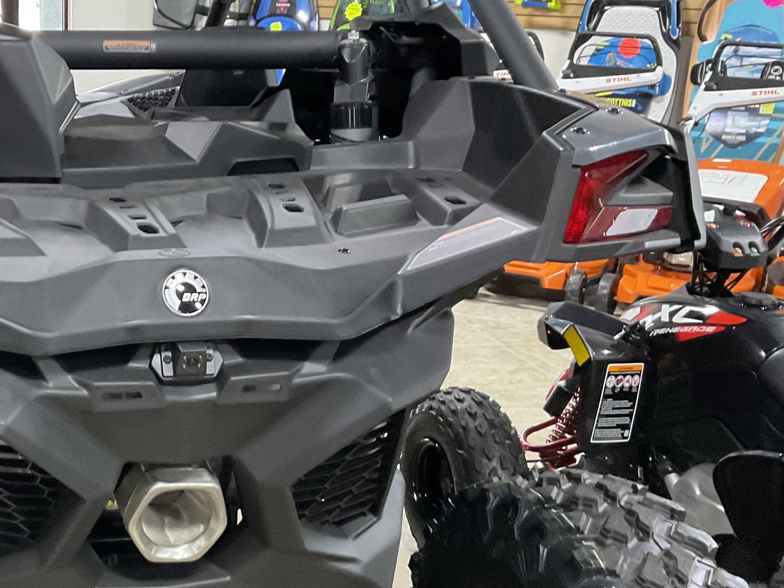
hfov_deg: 32.0
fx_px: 1314
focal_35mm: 58
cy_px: 313
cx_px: 120
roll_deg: -2.0
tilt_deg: -17.3
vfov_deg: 25.2
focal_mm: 3
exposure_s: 1/60
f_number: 1.8
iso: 250
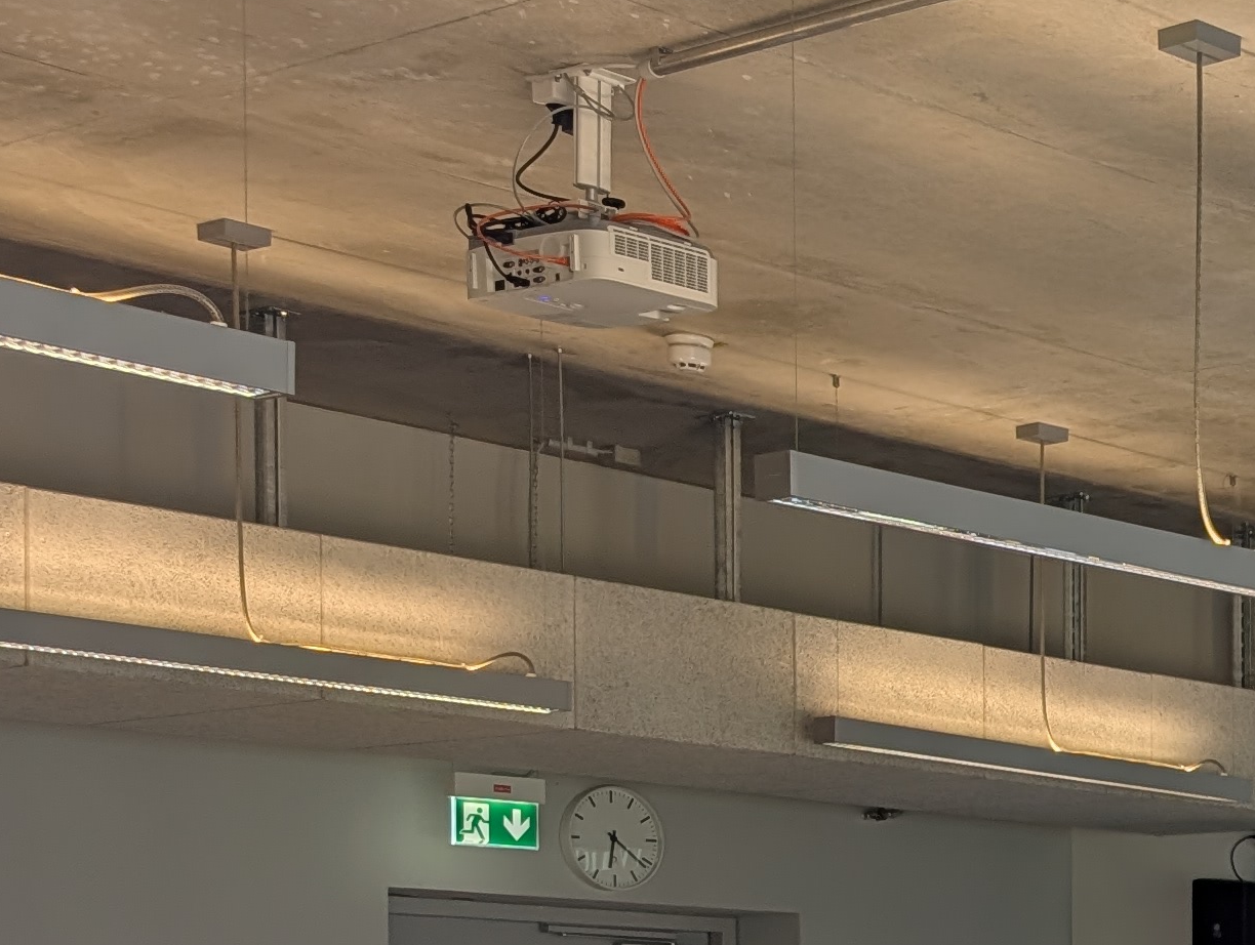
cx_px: 2053
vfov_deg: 17.6
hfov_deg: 19.9
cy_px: 1124
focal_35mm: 80
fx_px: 2905
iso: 21
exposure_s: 1/211
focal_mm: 6.9
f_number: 1.68
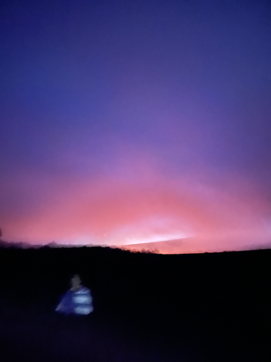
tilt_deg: +17.4
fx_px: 271
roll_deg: +0.6
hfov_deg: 53.1
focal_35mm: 26
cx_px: 136
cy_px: 181
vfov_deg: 67.3
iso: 3200
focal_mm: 4.2
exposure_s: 1/2
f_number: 1.6
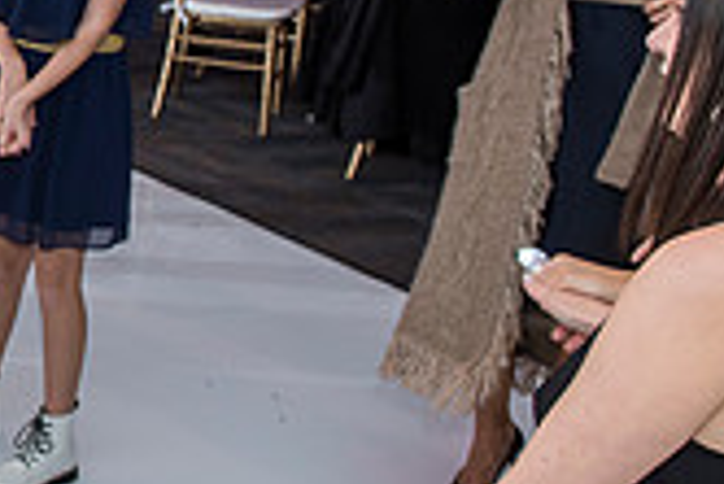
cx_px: -384
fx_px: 1691
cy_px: 116
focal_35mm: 84
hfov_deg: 20.4
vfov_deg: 16.2
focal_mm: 24
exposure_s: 1/100
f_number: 4
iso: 800
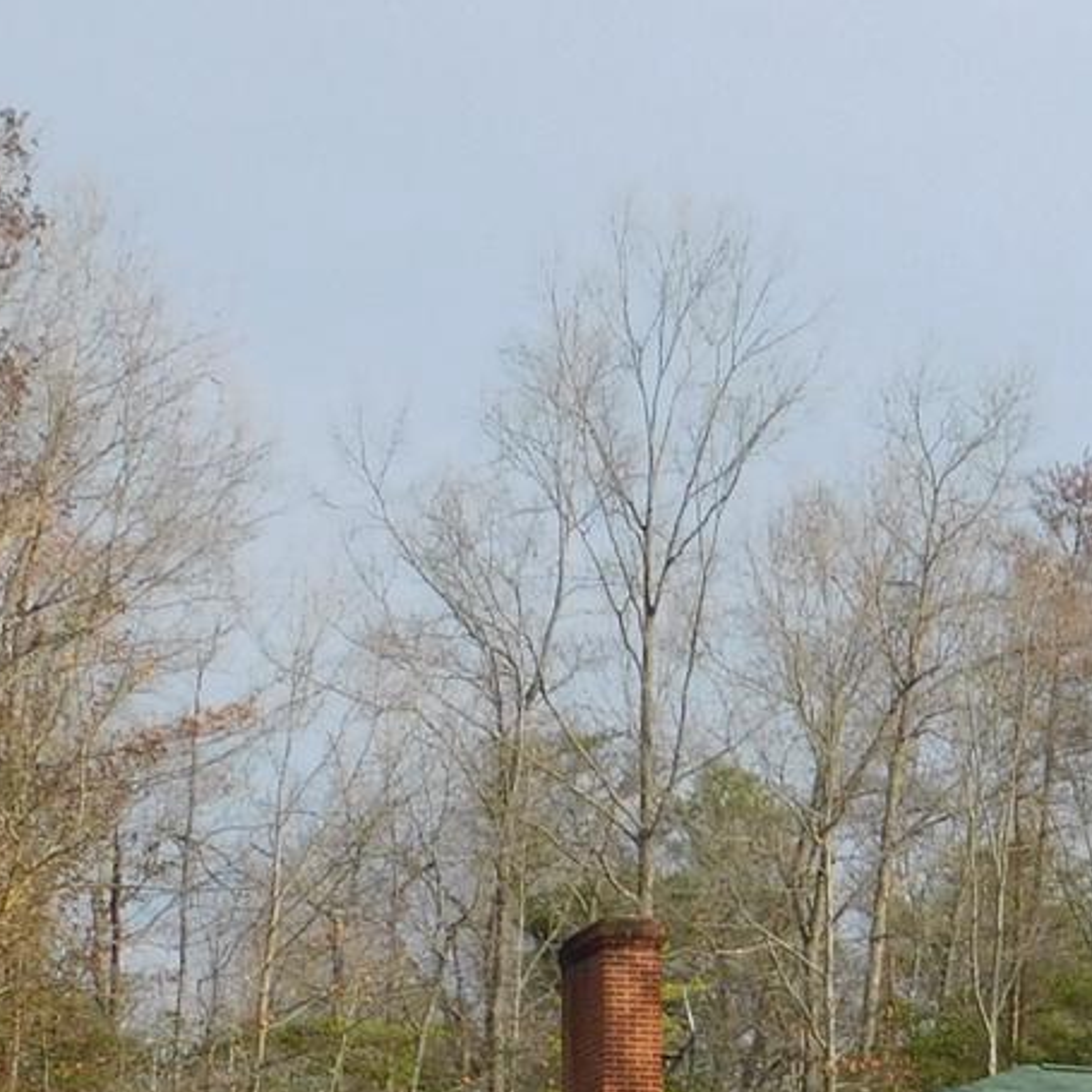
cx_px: 1574
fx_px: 5675
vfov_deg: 10.6
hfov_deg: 10.6
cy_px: 1574
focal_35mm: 159
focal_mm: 7.1
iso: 125
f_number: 3.6
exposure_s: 1/640
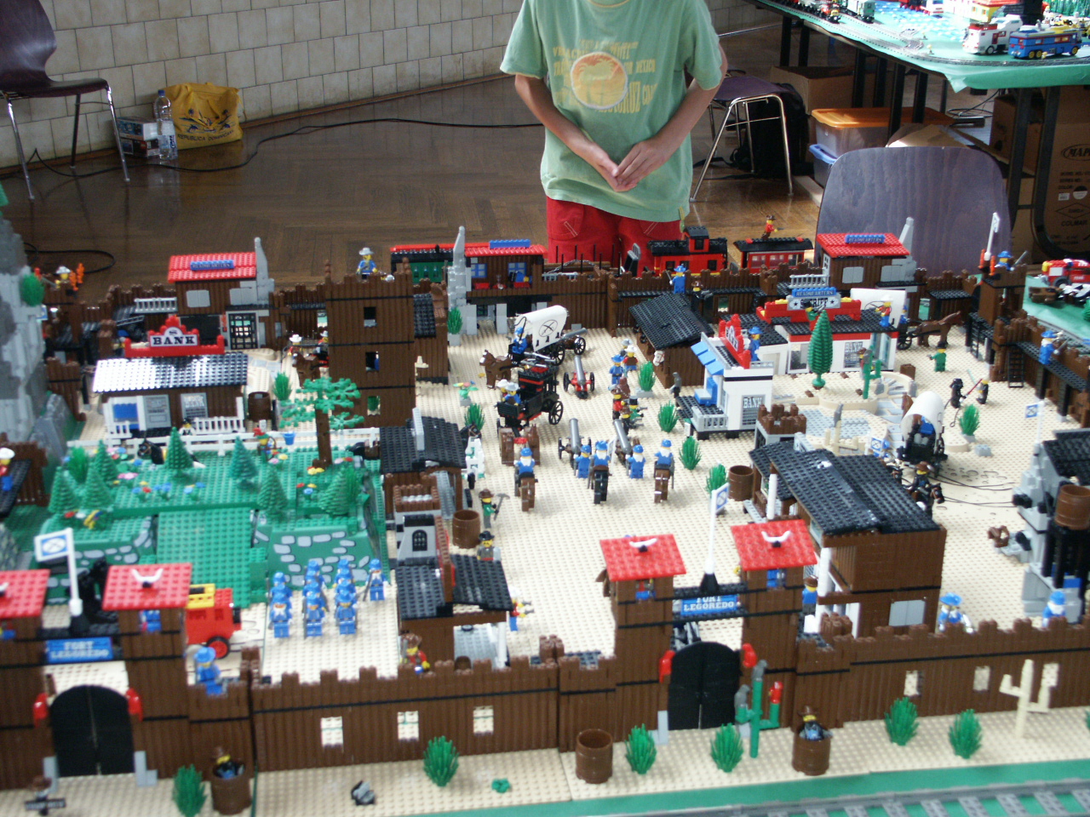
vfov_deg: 34.3
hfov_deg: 44.8
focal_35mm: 42
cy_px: 408
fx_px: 1323
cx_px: 545
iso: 200
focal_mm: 10.89
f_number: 2.8
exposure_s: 1/60
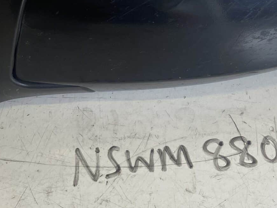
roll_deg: +0.4
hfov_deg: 25.6
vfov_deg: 18.9
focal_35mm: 76
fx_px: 608
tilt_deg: -44.4
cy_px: 8
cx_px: 112
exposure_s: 1/100
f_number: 1.8
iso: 64
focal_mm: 4.25
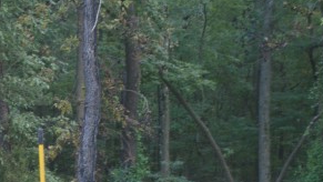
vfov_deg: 9.8
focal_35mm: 121
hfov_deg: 17.3
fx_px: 1038
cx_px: -1
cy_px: 231
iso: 400
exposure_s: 1/6
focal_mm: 35
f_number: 5.6
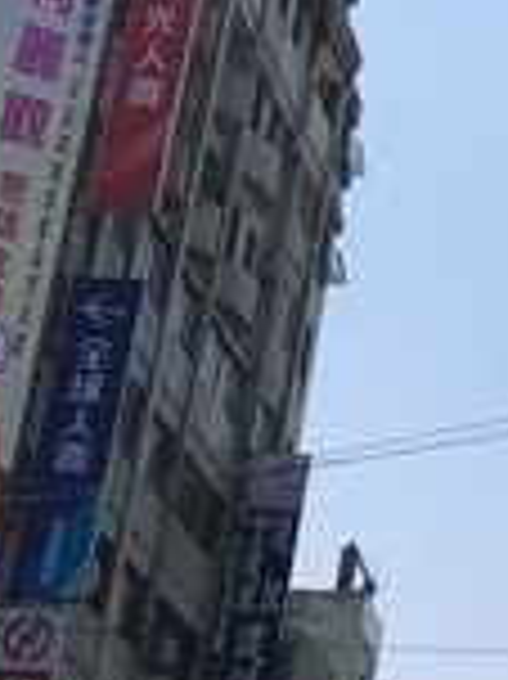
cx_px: 1281
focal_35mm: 154
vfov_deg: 12.2
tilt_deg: +26.5
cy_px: -333
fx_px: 3018
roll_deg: -0.1
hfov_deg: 8.6
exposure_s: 1/1538
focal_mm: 4.15
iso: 25
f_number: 2.2
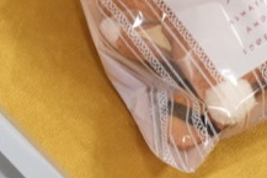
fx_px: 2731
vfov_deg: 3.7
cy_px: -5
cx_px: -242
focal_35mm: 368
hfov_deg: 5.5
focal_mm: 50
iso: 2500
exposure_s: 1/200
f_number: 4
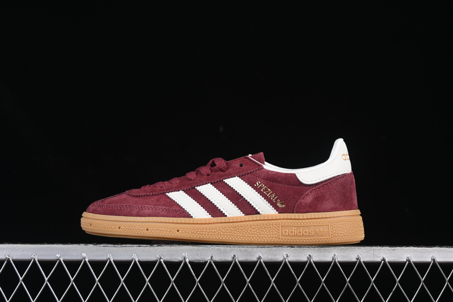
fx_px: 944
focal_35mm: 75
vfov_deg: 18.2
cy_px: 151
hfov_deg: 27.0
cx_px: 226
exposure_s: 1/80
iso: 160
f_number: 7.1
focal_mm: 50
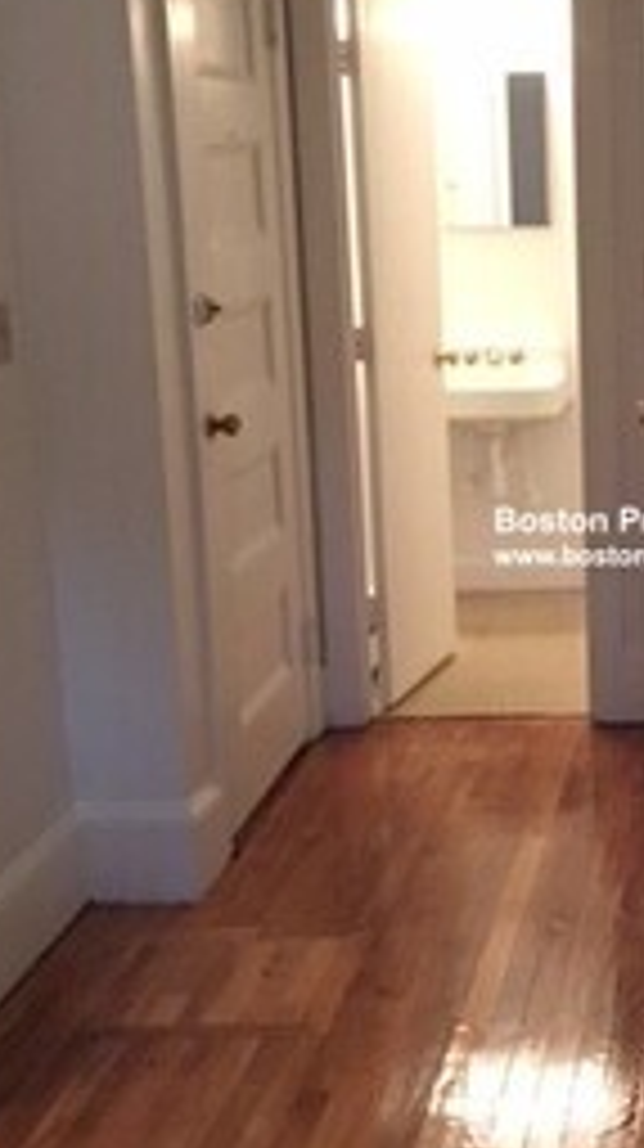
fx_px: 1887
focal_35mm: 62
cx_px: 705
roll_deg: +0.5
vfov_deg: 33.9
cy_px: 554
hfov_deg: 18.6
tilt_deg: -12.1
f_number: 2.2
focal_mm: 4.15
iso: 250
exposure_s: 1/24
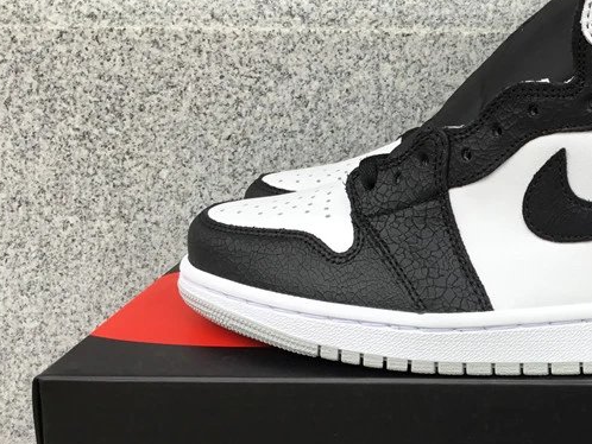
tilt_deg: -14.6
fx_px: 958
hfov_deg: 32.7
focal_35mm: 56
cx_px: 527
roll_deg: +0.2
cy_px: 282
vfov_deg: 26.0
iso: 25
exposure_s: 1/105
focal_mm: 3.3
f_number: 2.4
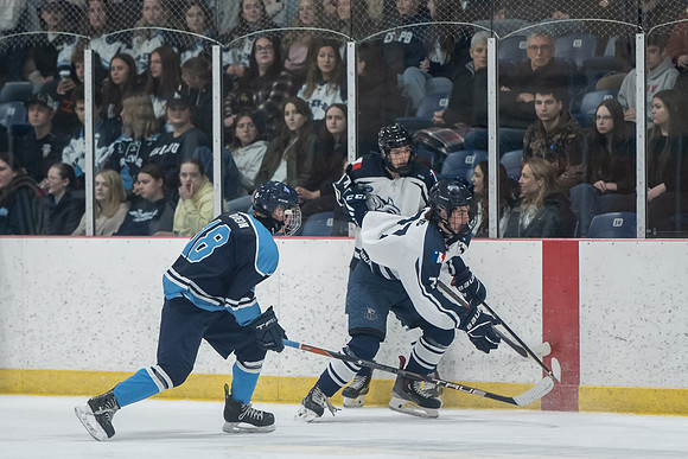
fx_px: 5871
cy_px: 270
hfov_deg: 6.7
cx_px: 344
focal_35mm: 307
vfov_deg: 4.5
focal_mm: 200
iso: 2500
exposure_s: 1/1000
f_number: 2.8
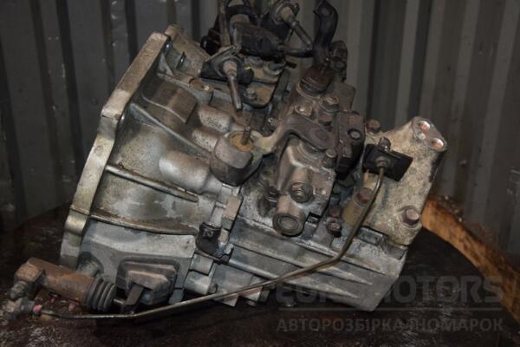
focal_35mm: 45
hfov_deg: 43.6
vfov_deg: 29.9
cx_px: 260
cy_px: 174
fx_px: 650
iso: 800
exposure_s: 1/60
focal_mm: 30
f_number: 5
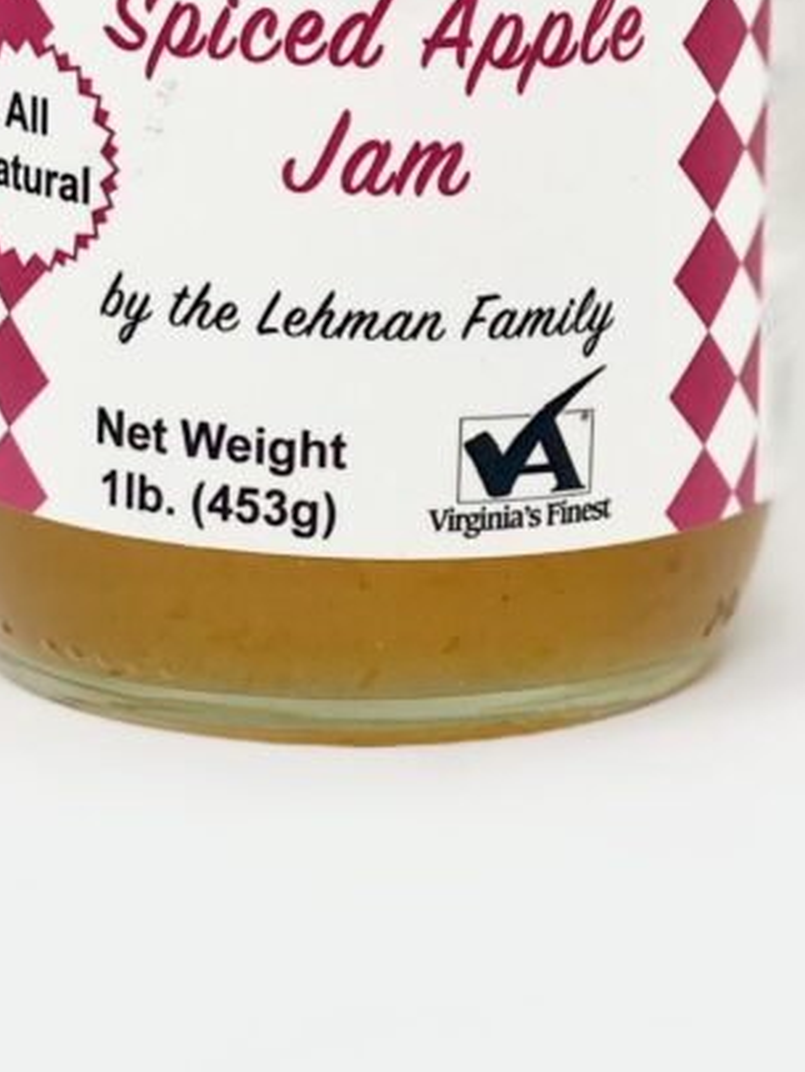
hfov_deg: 11.3
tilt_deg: -11.5
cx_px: 354
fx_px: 4058
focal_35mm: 131
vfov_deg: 14.9
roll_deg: -0.9
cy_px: 66
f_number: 2
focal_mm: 6
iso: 25
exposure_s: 1/120
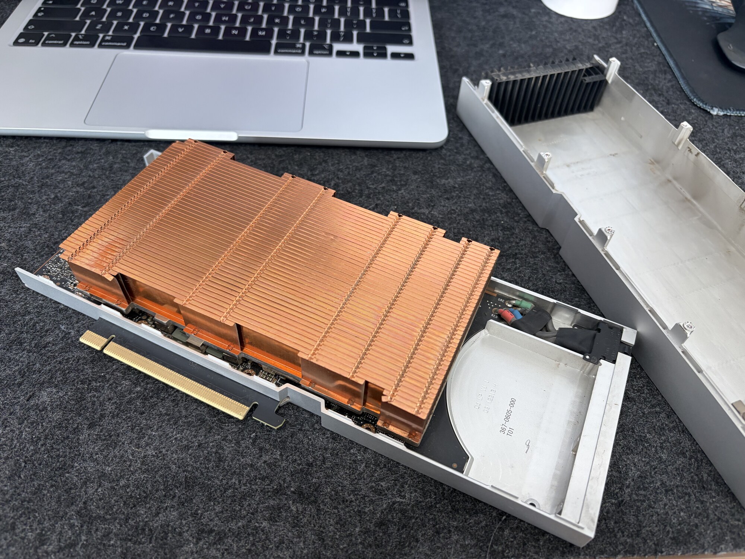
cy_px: 280
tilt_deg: -51.4
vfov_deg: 53.1
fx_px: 560
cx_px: 372
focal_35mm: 26
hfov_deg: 67.3
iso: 100
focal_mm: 5.96
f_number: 1.6
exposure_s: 1/50
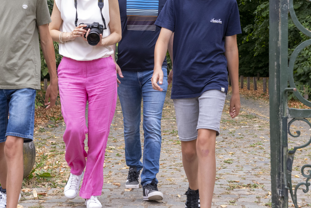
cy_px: 43
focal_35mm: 101
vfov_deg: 13.5
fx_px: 873
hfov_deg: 20.2
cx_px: 146
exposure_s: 1/320
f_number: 8
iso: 1250
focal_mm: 56
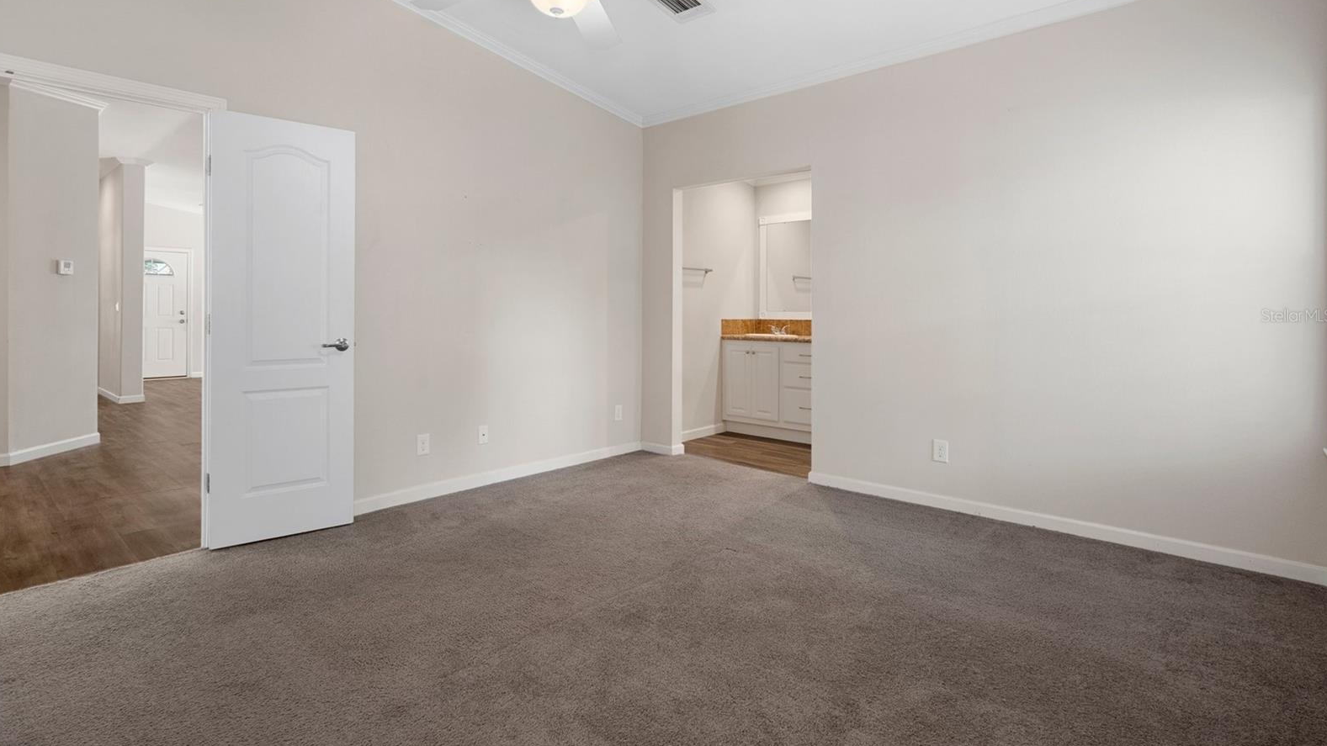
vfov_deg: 63.6
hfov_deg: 95.9
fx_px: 598
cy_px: 315
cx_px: 663
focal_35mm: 17
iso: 400
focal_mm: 16
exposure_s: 1/1.67
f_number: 8
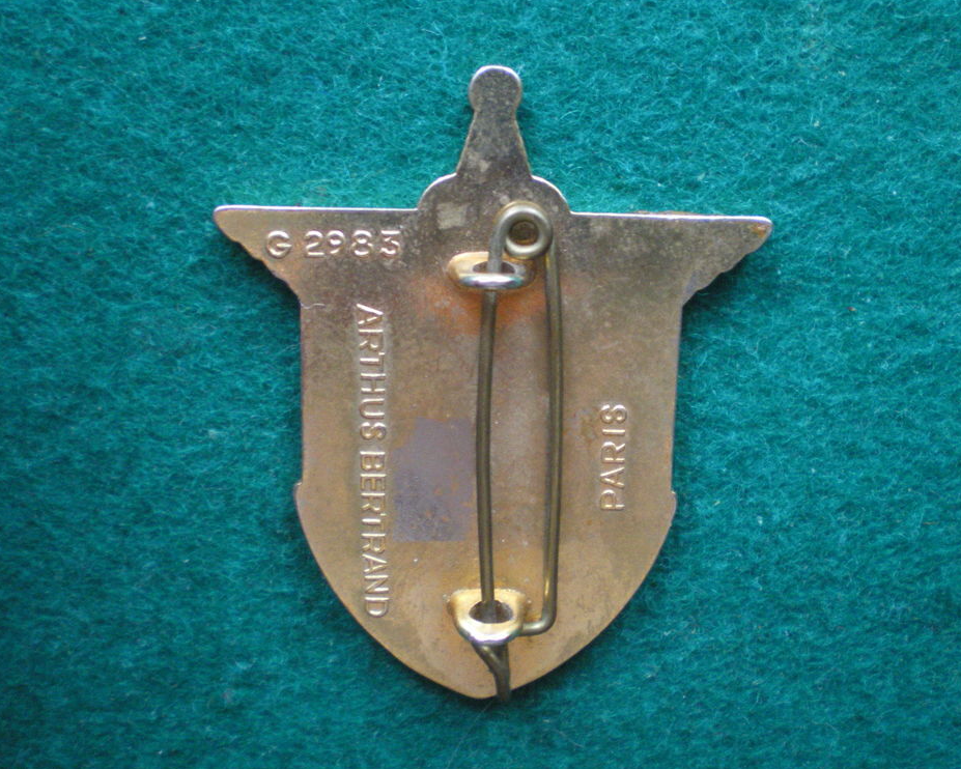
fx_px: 1138
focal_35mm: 40
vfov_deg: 37.3
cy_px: 384
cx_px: 480
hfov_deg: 45.8
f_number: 3.1
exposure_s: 1/10
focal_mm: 6.3
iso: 400
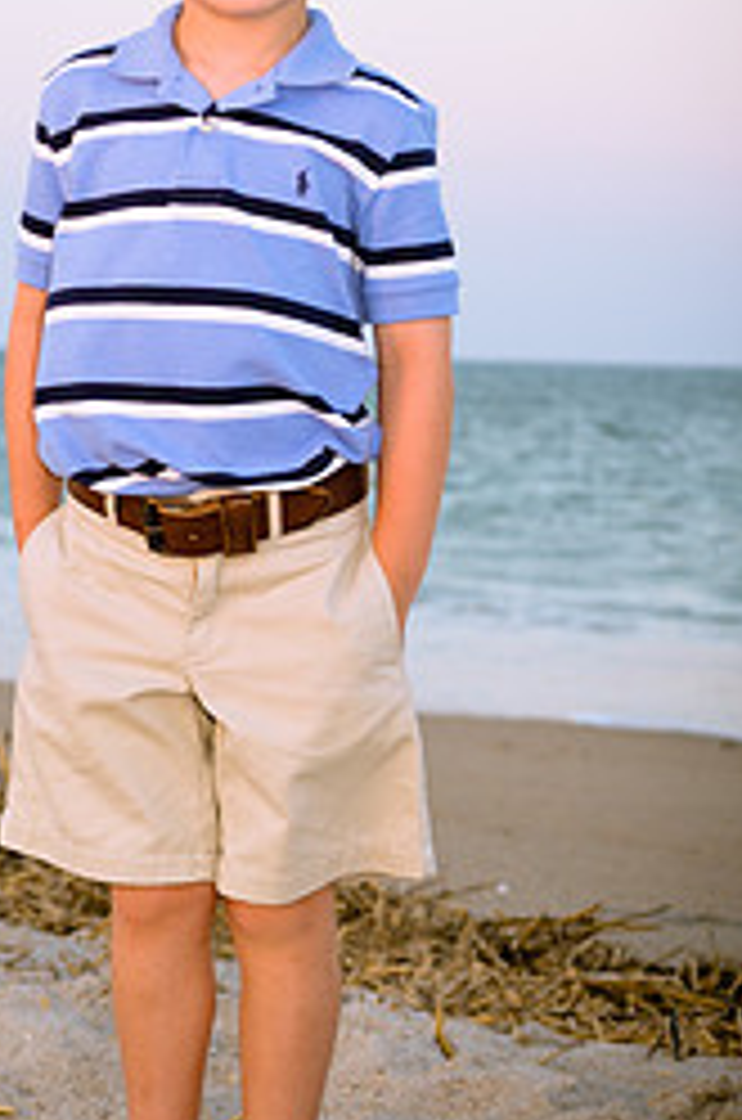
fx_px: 4623
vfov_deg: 13.8
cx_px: 202
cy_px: 355
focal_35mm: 149
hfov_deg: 9.2
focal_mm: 55
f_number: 5.6
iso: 200
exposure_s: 1/125
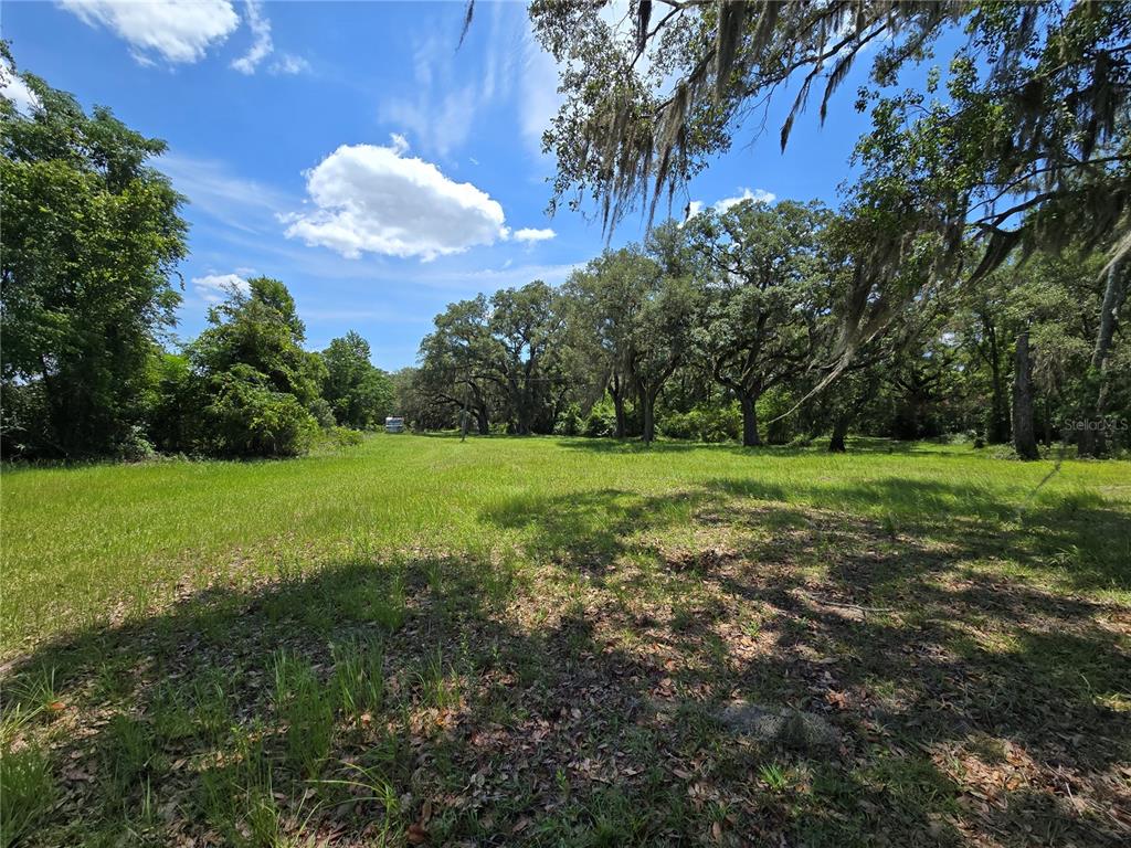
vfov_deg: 89.9
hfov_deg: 106.2
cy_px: 424
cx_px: 566
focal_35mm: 13
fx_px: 425
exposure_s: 1/2021
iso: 50
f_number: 2.2
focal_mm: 2.2
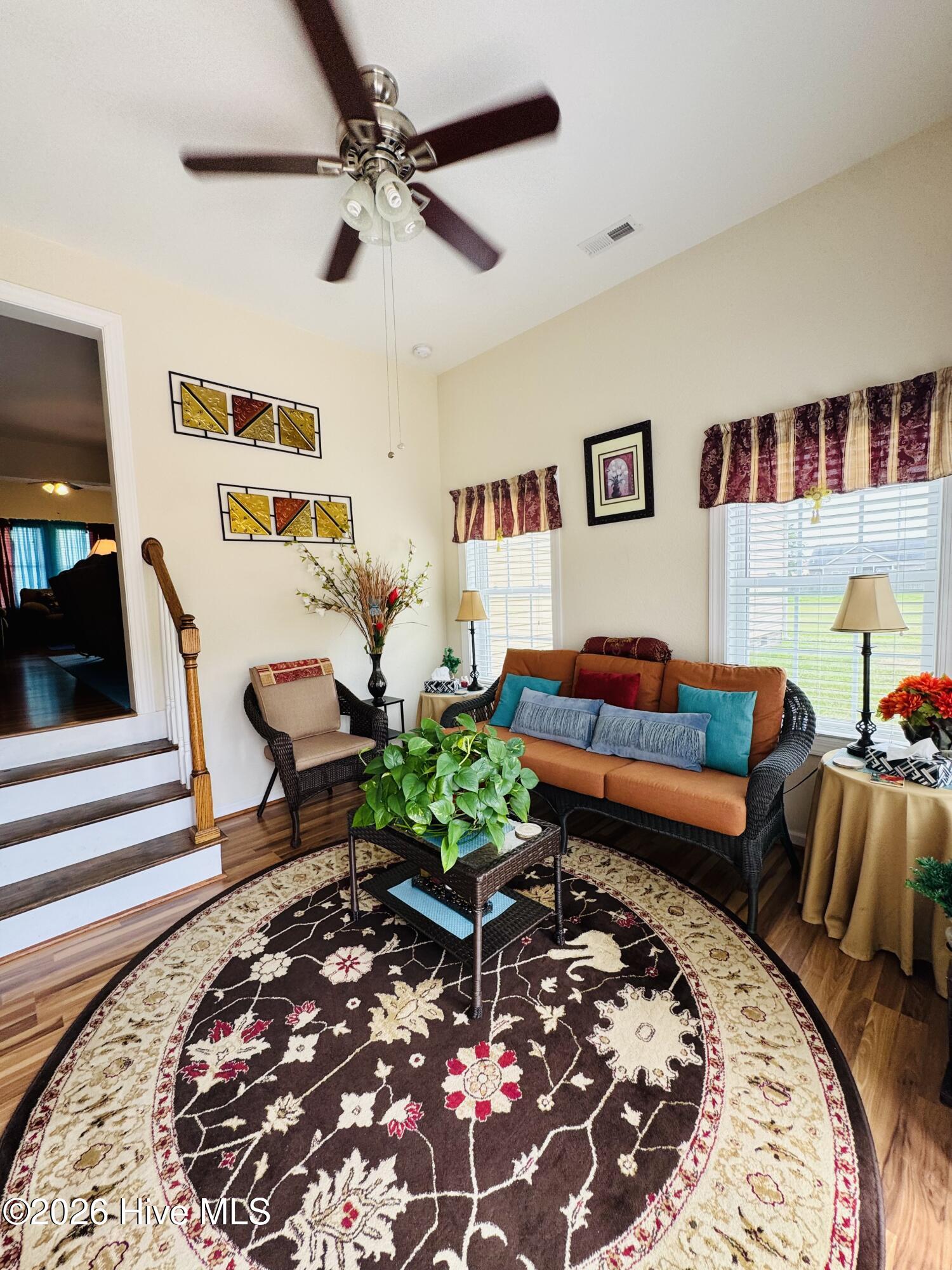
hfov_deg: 85.7
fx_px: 513
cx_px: 476
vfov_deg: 102.1
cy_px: 635
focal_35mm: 14
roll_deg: +2.9
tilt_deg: -3.3
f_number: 2.2
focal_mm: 2.22
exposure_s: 1/99
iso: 80
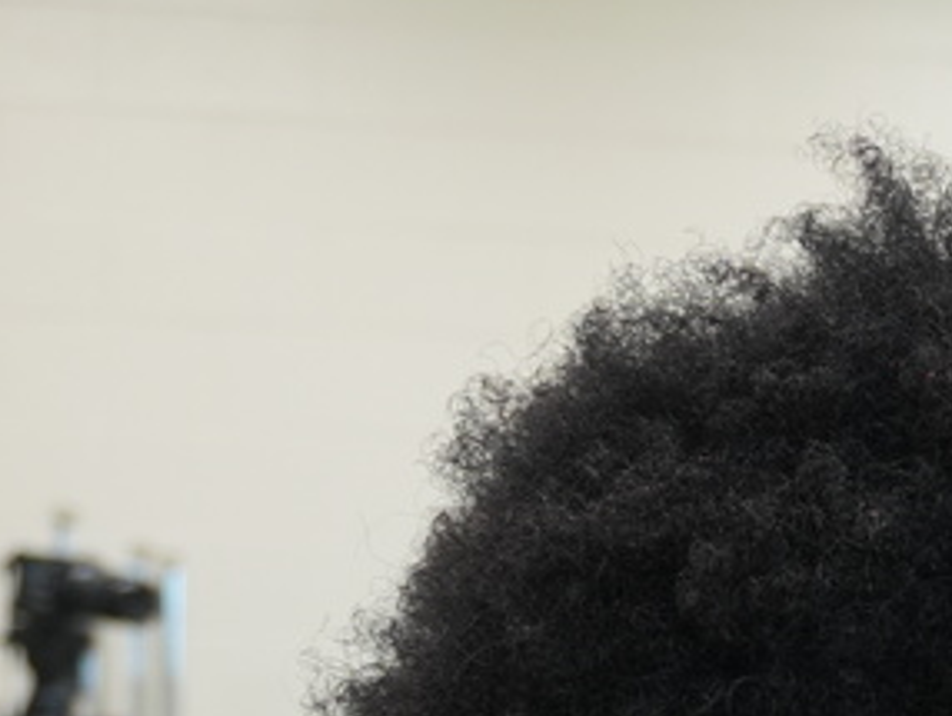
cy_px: 1067
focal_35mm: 119
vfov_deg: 11.9
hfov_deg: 15.1
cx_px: 1518
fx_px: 3268
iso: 320
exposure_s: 1/60
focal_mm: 23
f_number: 4
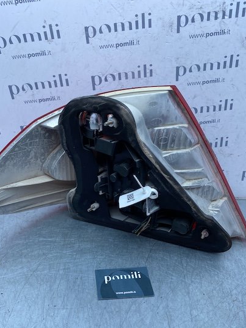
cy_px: 192
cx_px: 112
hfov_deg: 45.4
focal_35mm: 31
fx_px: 294
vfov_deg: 58.0
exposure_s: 1/724
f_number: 1.8
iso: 32
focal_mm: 4.25
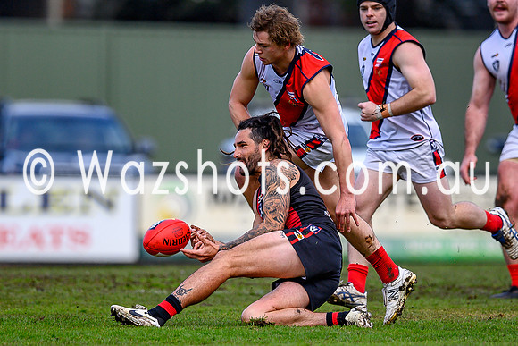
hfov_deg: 1.9
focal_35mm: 1085
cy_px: 238
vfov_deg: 1.3
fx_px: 15616
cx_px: 273
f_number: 4
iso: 250
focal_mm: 500
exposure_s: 1/1250
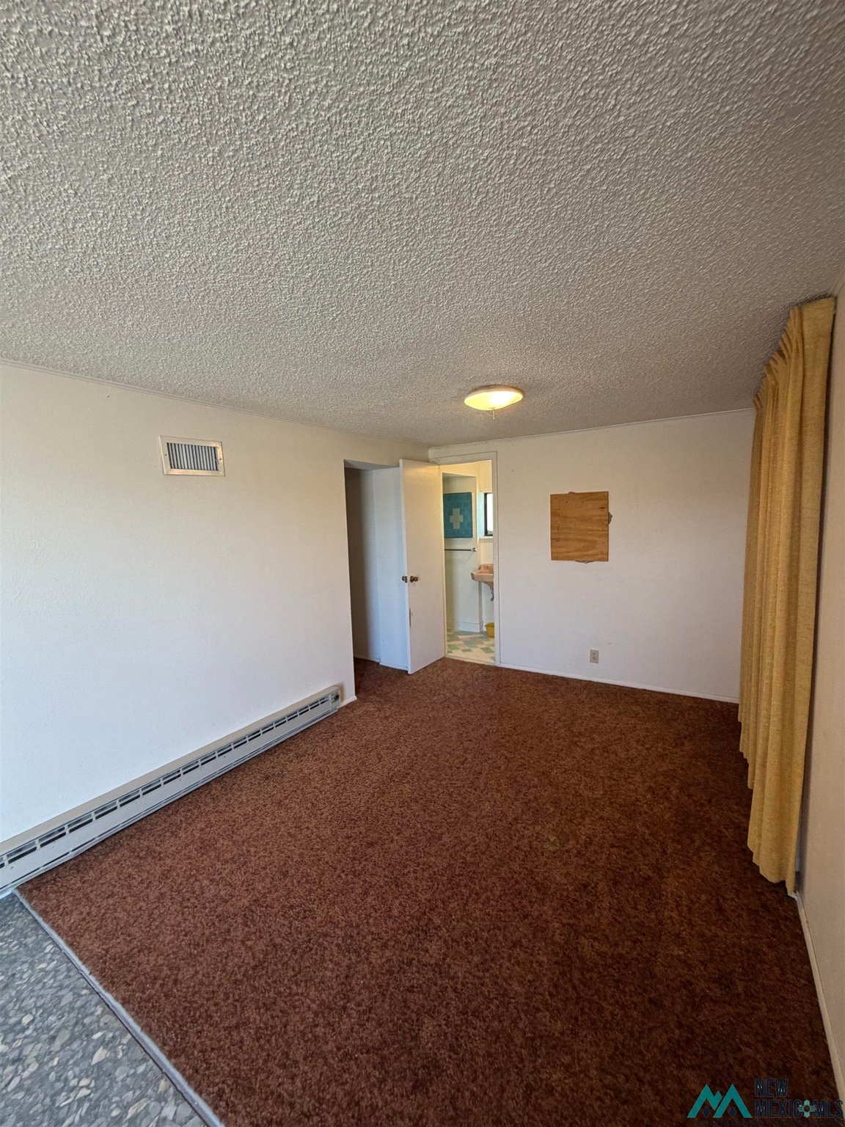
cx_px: 422
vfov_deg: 102.1
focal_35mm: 14
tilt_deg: -4.7
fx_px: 456
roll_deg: +2.2
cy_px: 564
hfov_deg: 85.7
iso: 200
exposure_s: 1/60
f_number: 2.2
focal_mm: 2.22
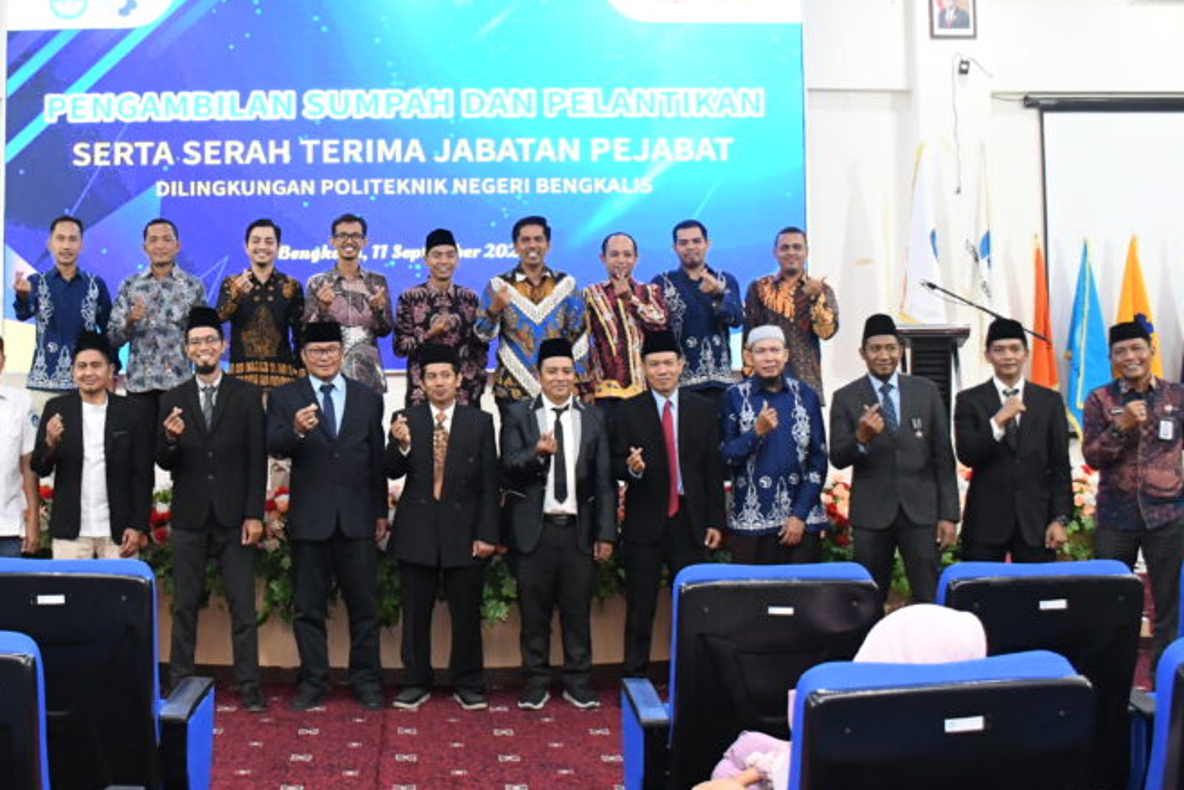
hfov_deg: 45.7
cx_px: 396
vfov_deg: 31.8
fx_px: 1382
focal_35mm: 42
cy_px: 301
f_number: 5
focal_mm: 18
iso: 6400
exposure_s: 1/125
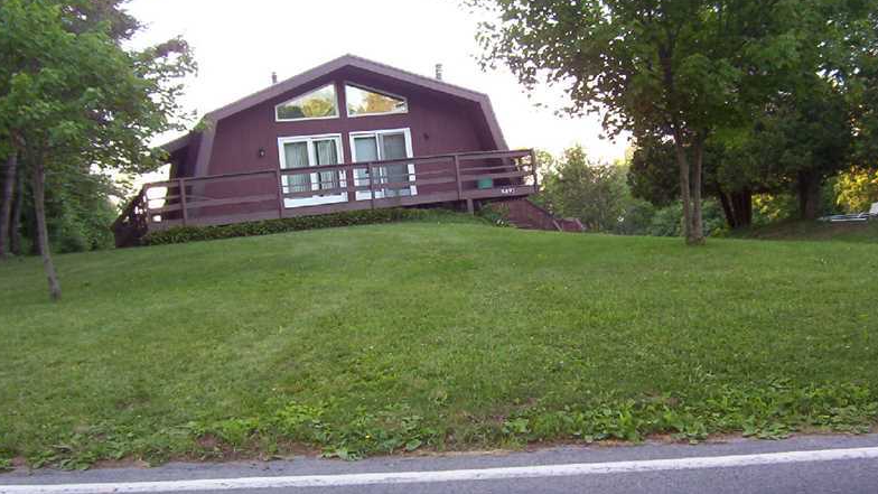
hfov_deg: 50.5
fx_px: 931
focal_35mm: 40
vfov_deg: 29.7
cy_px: 250
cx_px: 438
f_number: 2.76
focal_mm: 5.54
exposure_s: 1/72.7
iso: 100
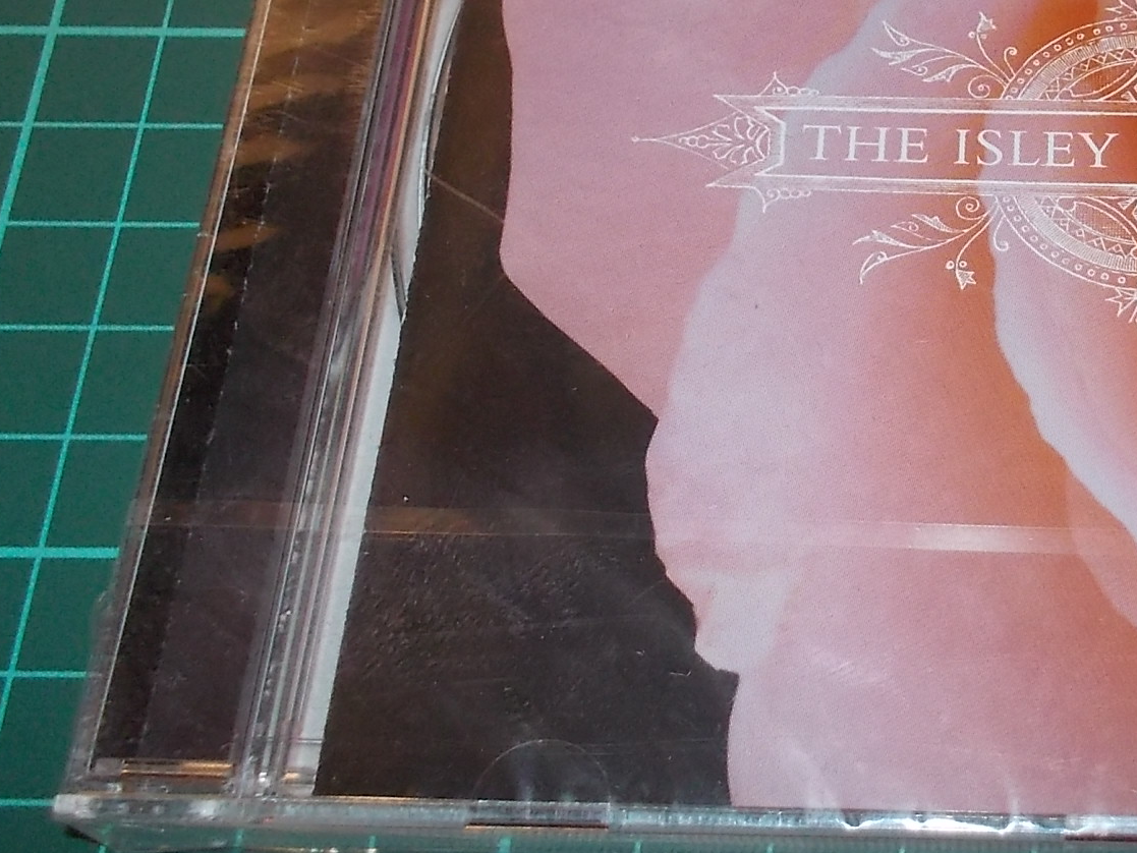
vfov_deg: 24.6
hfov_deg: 31.1
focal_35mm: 59
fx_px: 1938
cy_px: 248
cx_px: 1043
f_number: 3.3
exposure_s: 1/30
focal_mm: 4.1
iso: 200
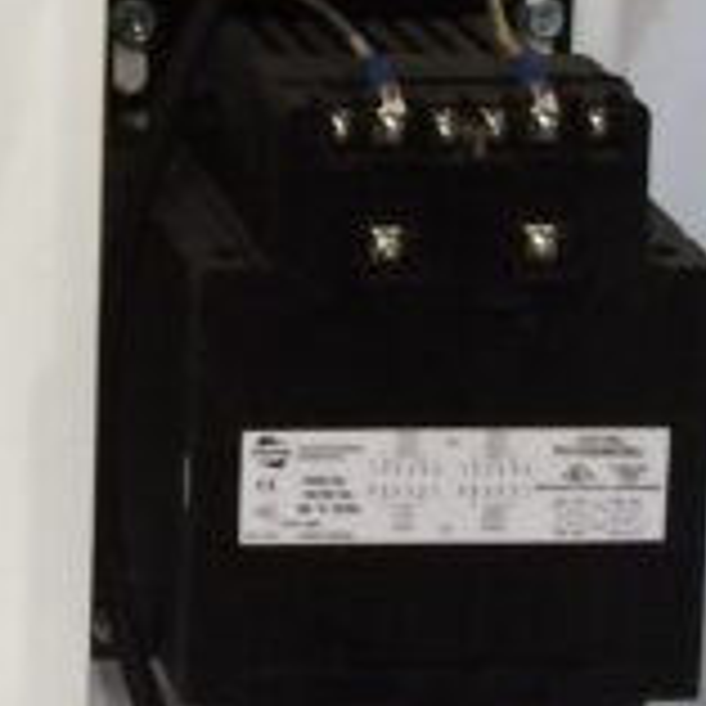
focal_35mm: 167
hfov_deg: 9.9
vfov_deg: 9.8
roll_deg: +0.6
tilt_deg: -9.7
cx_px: -585
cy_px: -621
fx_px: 3853
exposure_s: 1/30
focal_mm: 4.15
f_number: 2.2
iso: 100
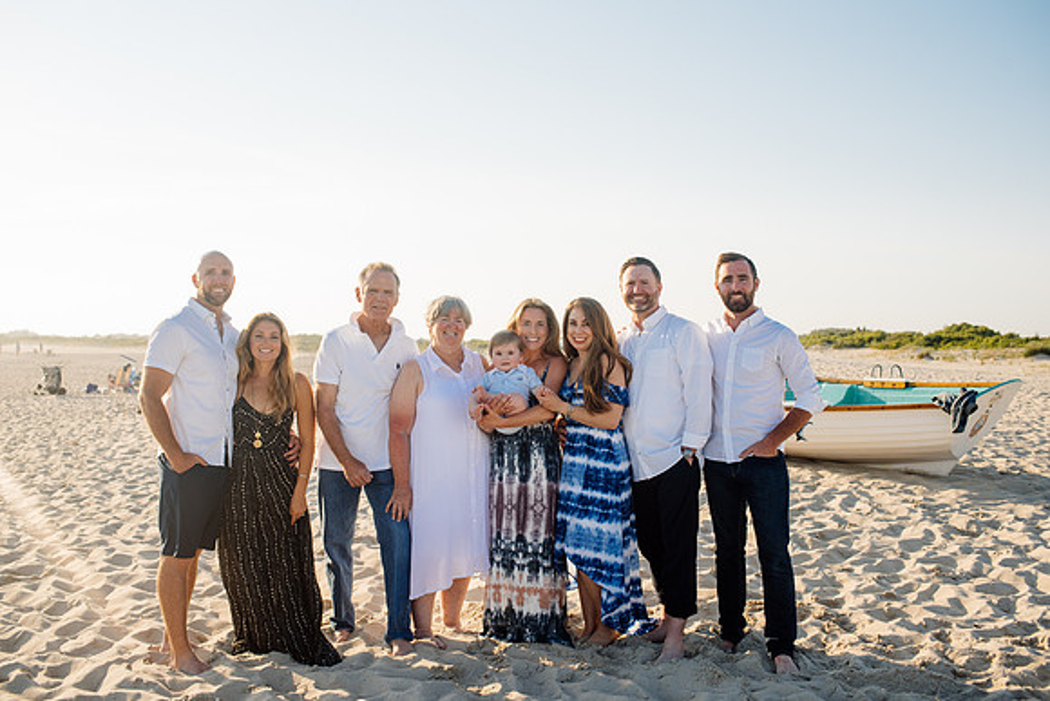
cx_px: 525
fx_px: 1021
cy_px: 350
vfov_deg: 37.9
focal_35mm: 35
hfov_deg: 54.4
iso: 160
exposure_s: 1/800
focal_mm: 35
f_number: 4
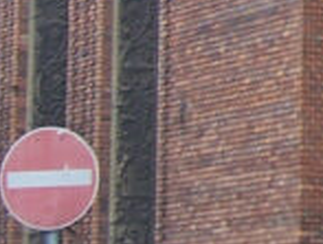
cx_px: 725
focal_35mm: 264
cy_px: -174
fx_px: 2469
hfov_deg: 7.1
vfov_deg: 5.6
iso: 80
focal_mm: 6.3
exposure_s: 1/90
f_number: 2.8
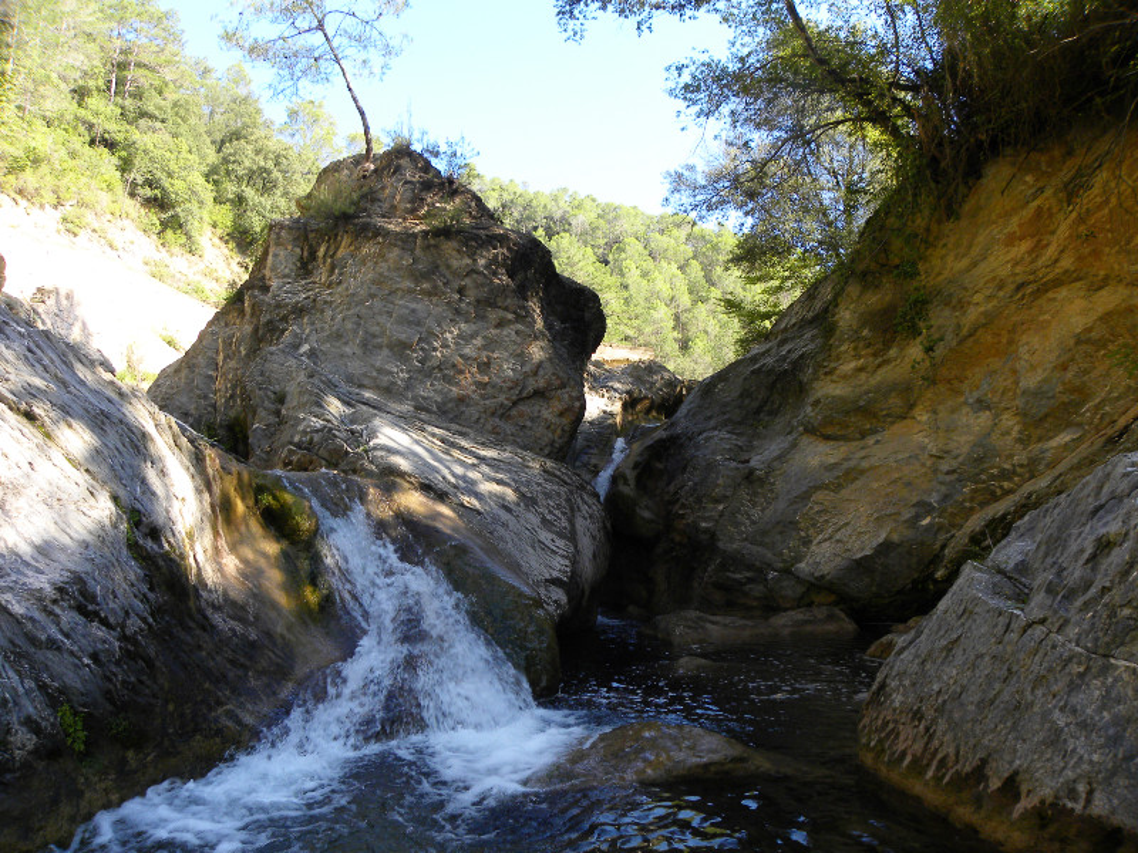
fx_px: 855
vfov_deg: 53.1
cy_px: 426
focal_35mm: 26
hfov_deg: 67.3
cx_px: 569
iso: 64
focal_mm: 4.6
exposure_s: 1/144
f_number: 3.5
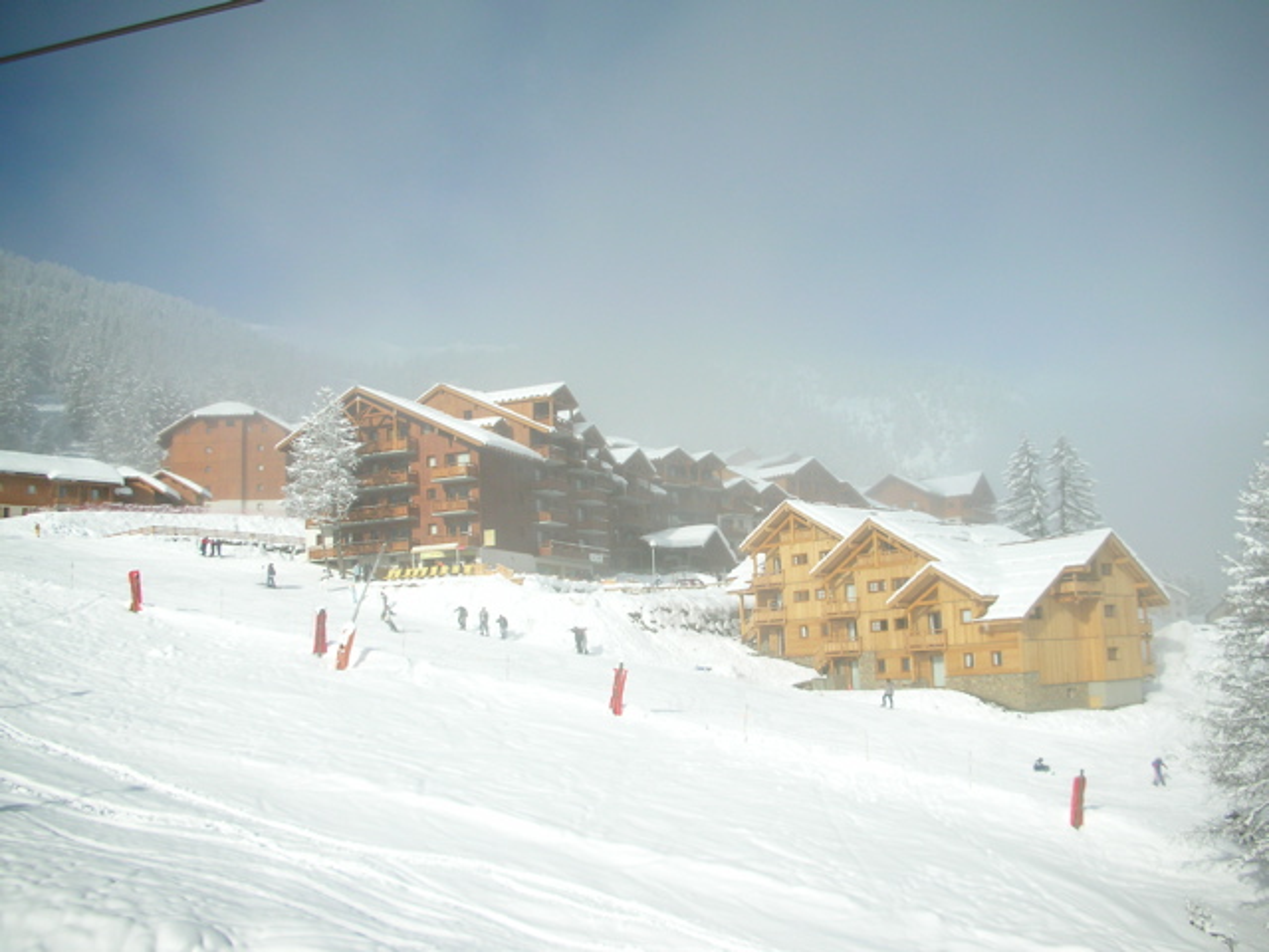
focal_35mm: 35
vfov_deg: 40.7
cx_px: 634
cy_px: 476
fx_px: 1283
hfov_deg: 52.6
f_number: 8.5
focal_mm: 5.8
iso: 50
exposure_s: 1/250
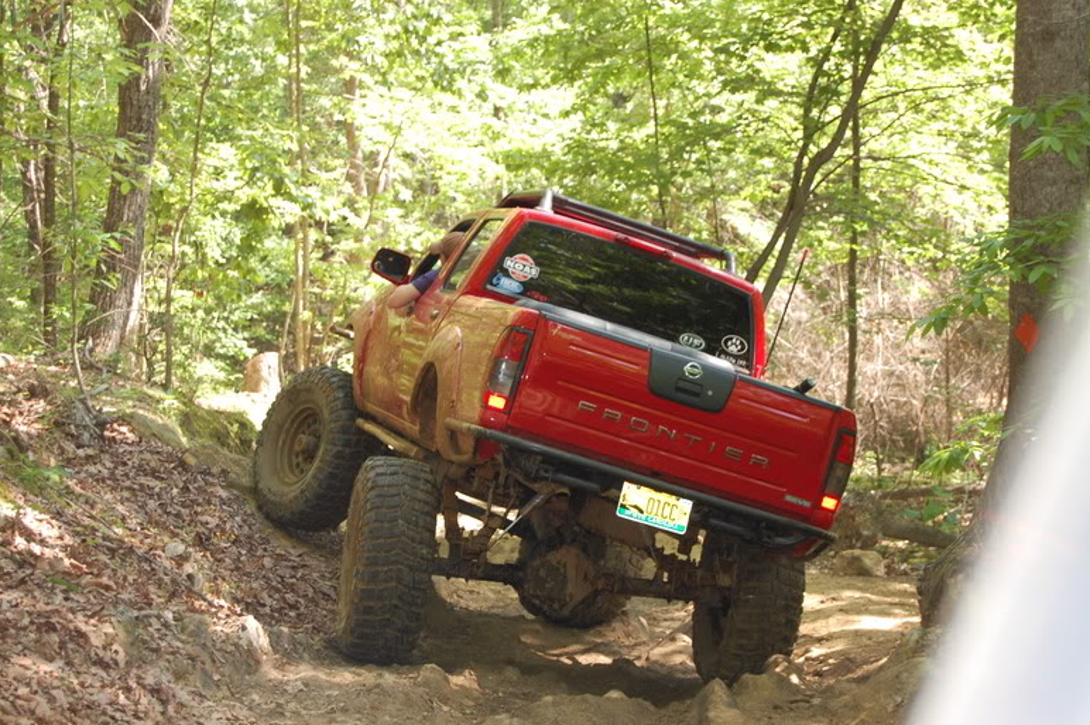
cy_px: 355
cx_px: 534
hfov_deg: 23.8
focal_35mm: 86
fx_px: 2587
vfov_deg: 15.9
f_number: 5.6
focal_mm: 55
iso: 400
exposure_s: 1/80
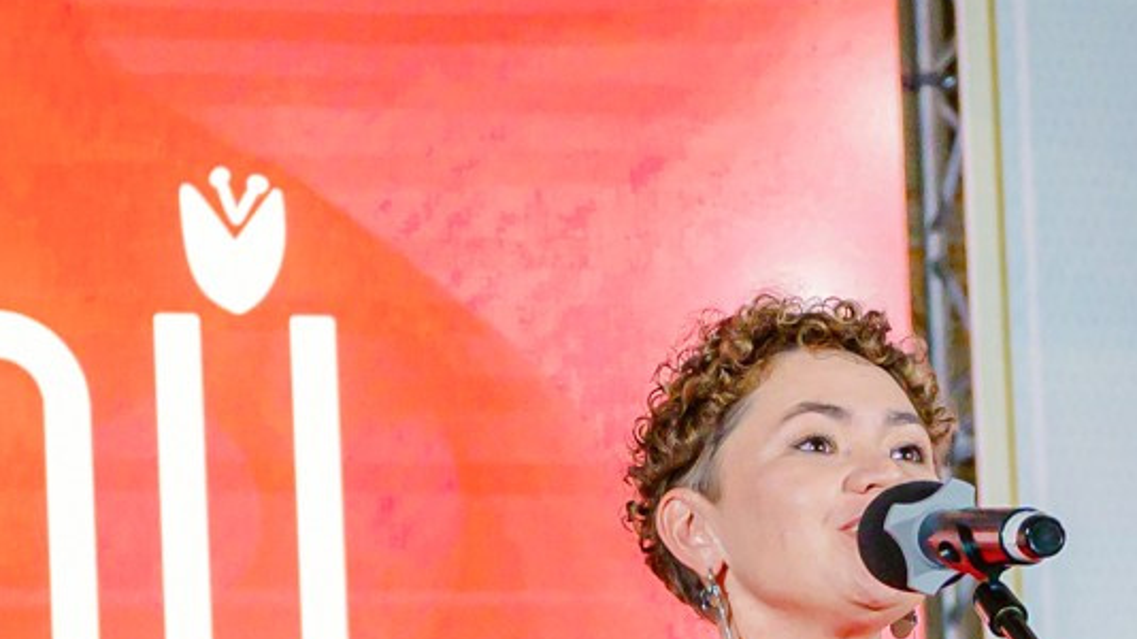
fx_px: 6209
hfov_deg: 10.3
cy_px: 1147
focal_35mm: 206
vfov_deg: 5.8
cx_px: -149
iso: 3200
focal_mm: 42
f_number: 4
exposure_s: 1/125
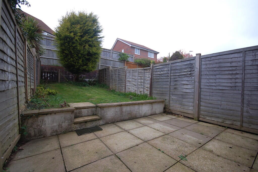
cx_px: 129
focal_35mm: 15
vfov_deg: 77.2
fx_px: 107
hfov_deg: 100.4
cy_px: 86
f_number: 5.6
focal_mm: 10
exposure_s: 1/125
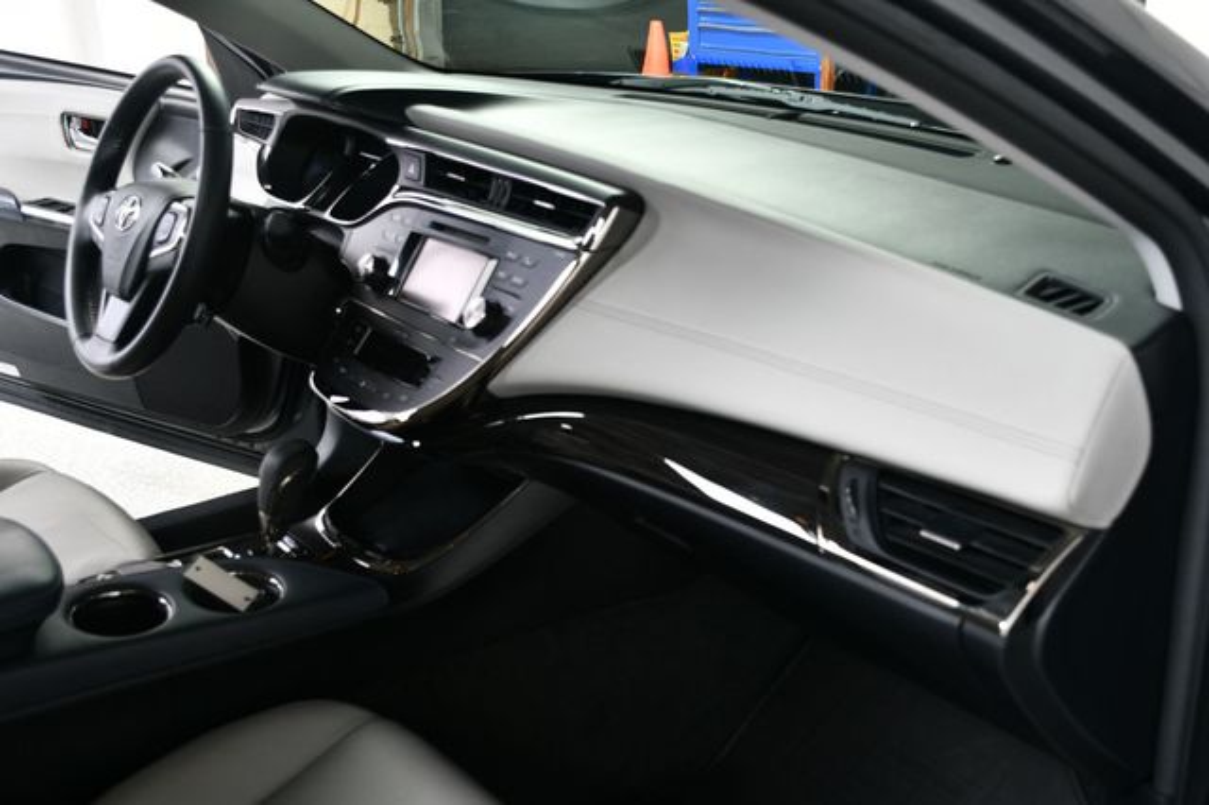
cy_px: 402
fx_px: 1309
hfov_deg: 49.6
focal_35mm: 39
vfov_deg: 34.2
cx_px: 604
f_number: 5.6
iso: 100
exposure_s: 1/160
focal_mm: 26
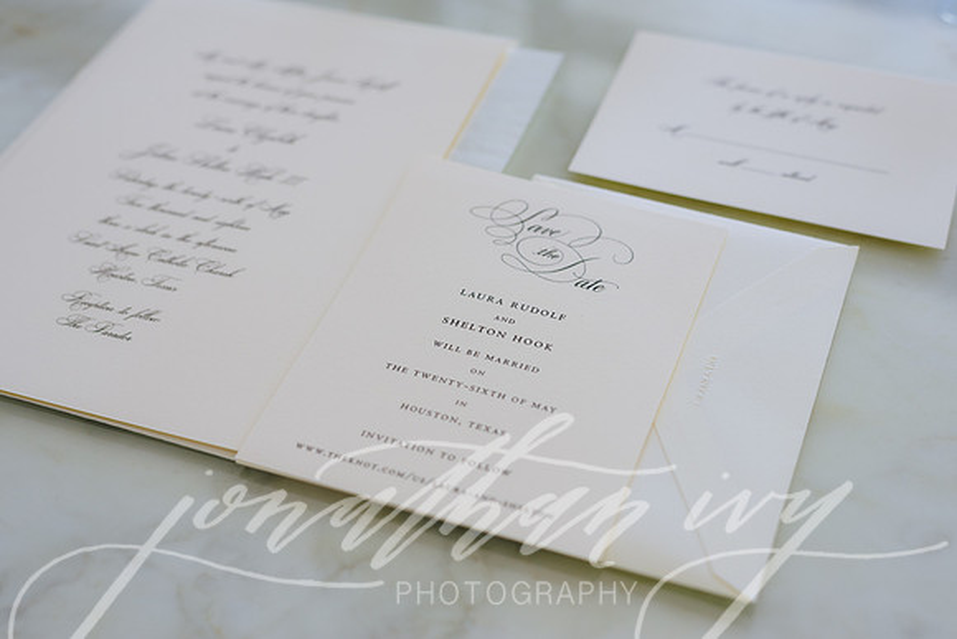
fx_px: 1329
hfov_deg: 39.6
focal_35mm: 50
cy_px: 320
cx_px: 478
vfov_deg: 27.0
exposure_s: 1/160
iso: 640
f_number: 4
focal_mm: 50
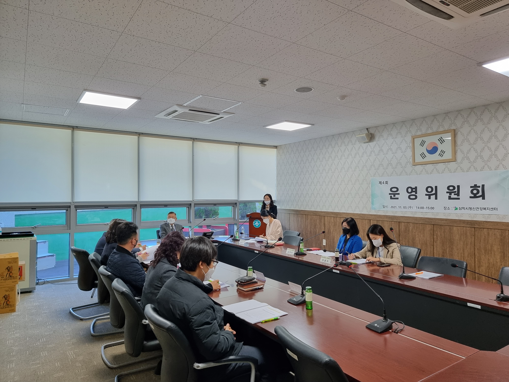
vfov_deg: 56.8
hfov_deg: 71.6
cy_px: 191
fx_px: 353
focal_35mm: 24
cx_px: 254
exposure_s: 1/120
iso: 320
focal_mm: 6.7
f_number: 1.8
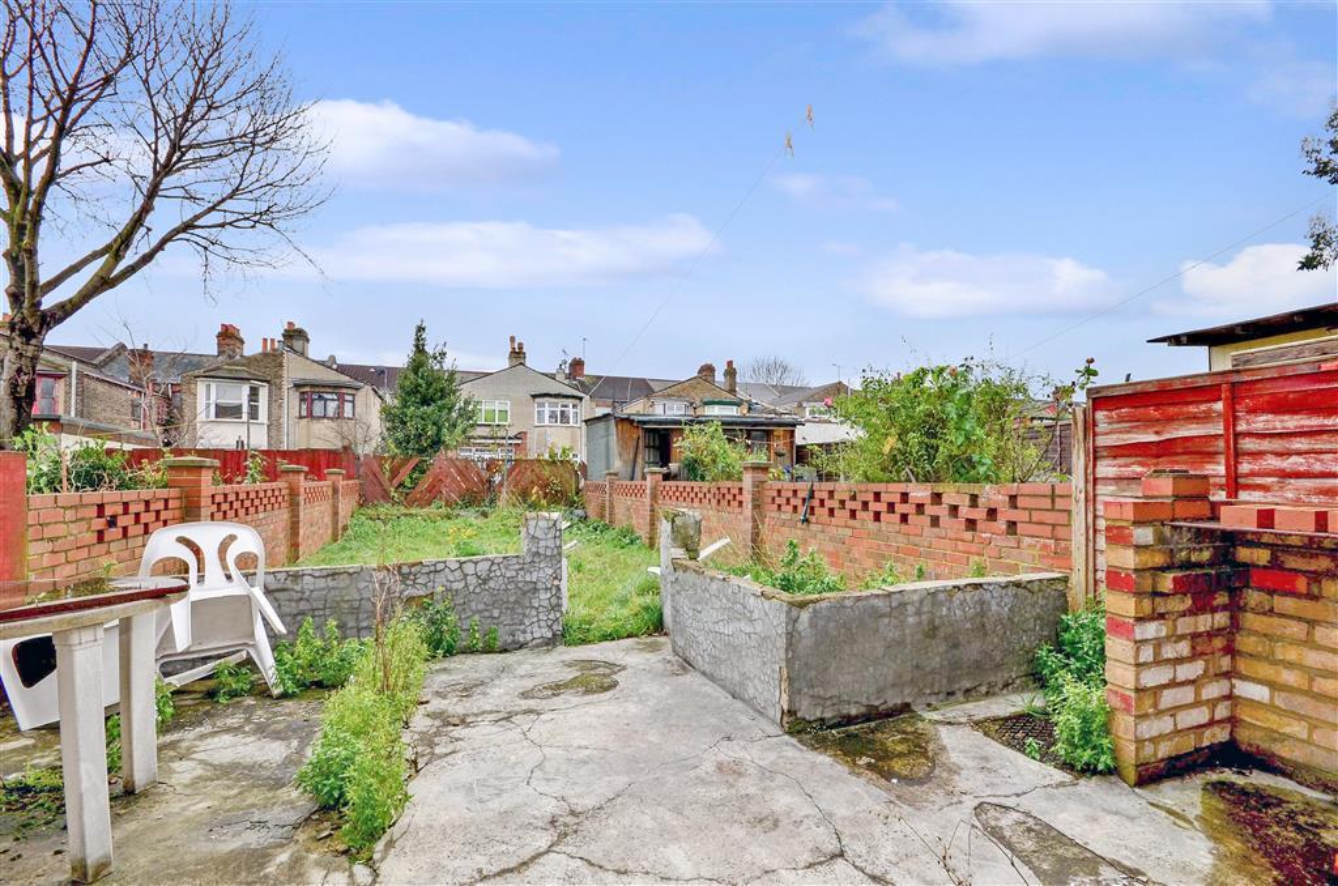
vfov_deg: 77.1
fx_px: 556
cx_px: 669
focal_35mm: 15
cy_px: 443
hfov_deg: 100.5
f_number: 11
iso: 200
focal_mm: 10
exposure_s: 1/20
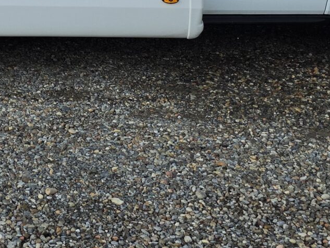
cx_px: -42
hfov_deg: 20.0
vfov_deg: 14.1
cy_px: -200
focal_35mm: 93
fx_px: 887
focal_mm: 6.25
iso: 80
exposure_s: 1/3891
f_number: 1.7
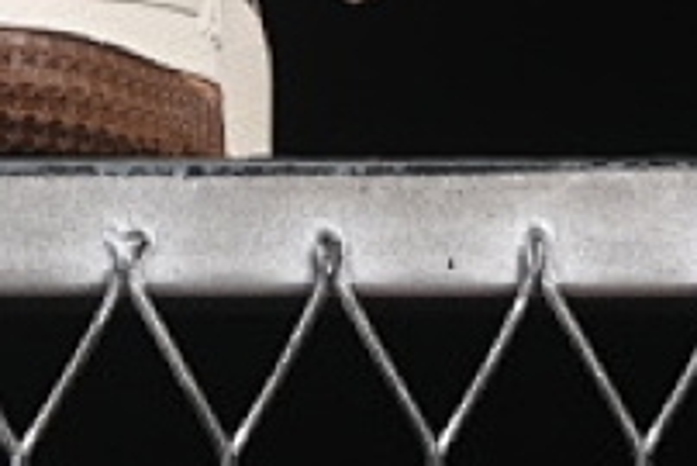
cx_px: -483
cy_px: -614
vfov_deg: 3.4
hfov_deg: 5.1
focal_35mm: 401
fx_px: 7769
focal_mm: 50
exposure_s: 1/80
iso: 160
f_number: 8
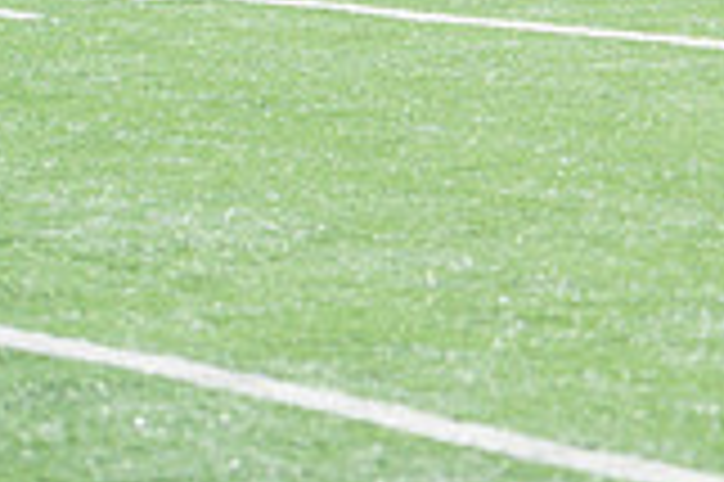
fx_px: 7072
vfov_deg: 3.9
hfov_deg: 5.8
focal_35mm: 352
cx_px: 994
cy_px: -378
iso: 200
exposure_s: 1/1000
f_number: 4.5
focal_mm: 98
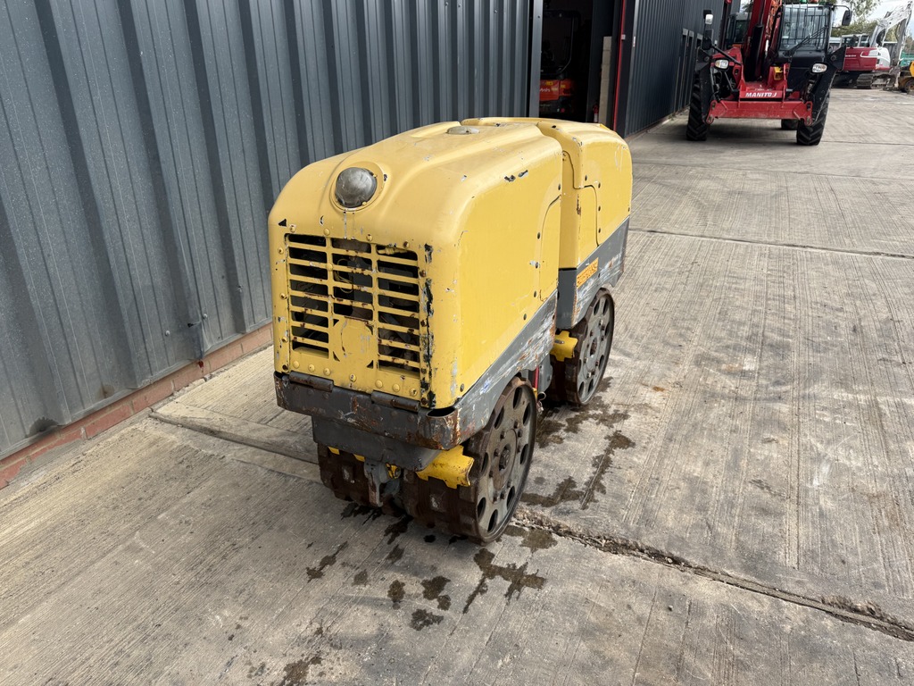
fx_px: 634
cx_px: 457
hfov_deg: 71.6
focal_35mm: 24
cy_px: 343
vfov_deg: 56.8
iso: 80
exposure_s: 1/1122
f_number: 1.78
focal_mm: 6.76
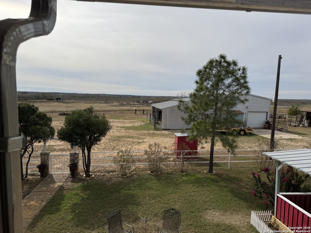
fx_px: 216
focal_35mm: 24
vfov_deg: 56.8
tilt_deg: -4.7
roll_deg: -1.6
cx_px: 156
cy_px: 116
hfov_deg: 71.6
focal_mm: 6.76
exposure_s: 1/10309
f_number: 1.78
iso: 80
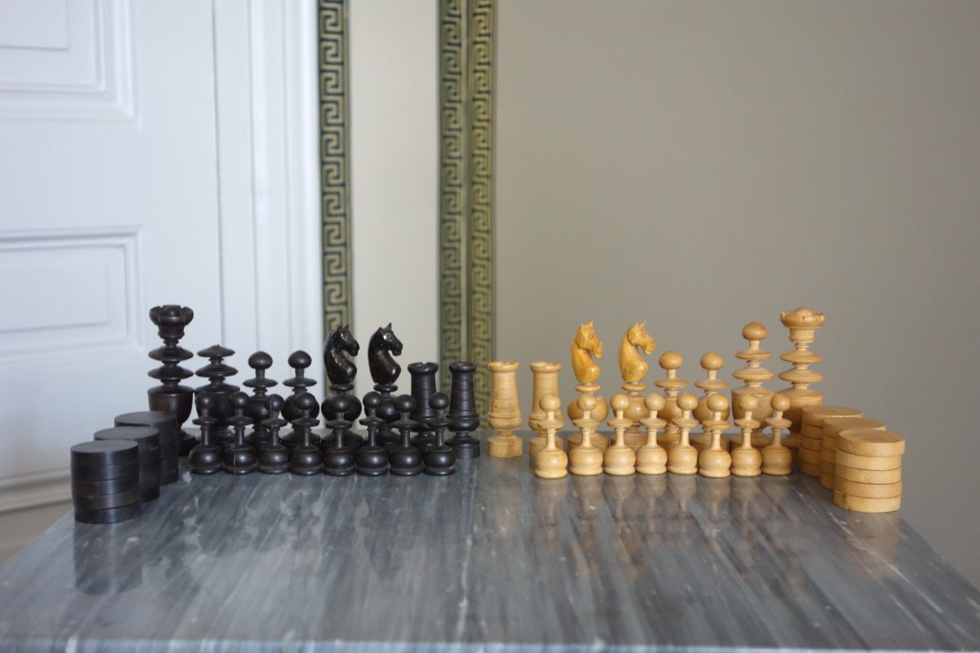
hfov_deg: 40.3
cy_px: 326
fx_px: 1334
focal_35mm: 49
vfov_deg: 27.5
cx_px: 490
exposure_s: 1/25
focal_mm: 18.02
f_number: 3.2
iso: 800
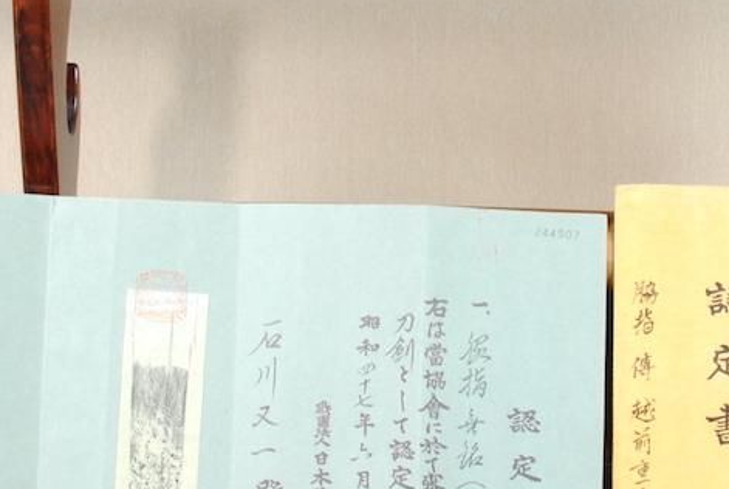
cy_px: 41
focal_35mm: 98
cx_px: 402
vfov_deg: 13.9
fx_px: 1988
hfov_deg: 20.8
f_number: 11
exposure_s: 1/2
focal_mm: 22
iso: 400
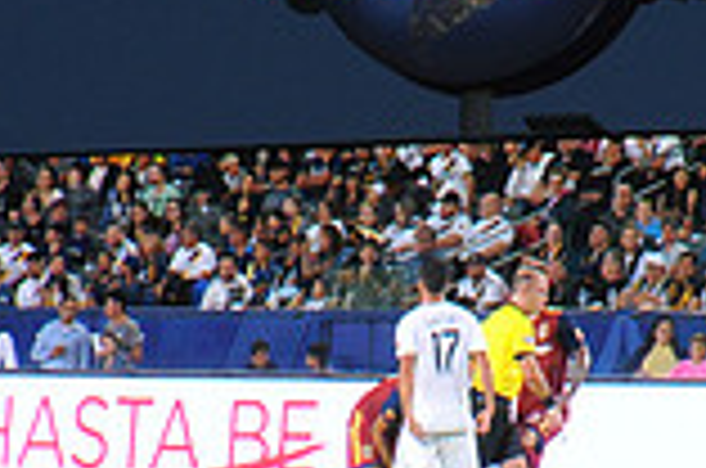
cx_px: 535
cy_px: 225
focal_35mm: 574
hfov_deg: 3.6
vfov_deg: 2.4
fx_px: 11234
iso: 1250
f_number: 10
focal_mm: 155
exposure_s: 1/400
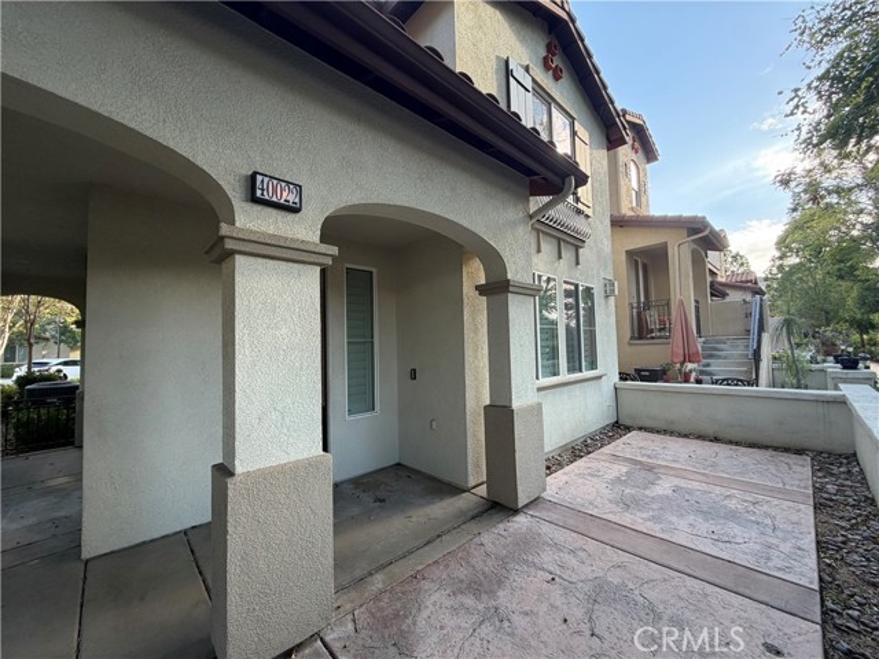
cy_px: 330
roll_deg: +2.4
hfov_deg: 102.1
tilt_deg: +3.8
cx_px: 440
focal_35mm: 14
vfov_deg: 85.7
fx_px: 356
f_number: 2.2
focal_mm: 2.22
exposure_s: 1/121
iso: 64
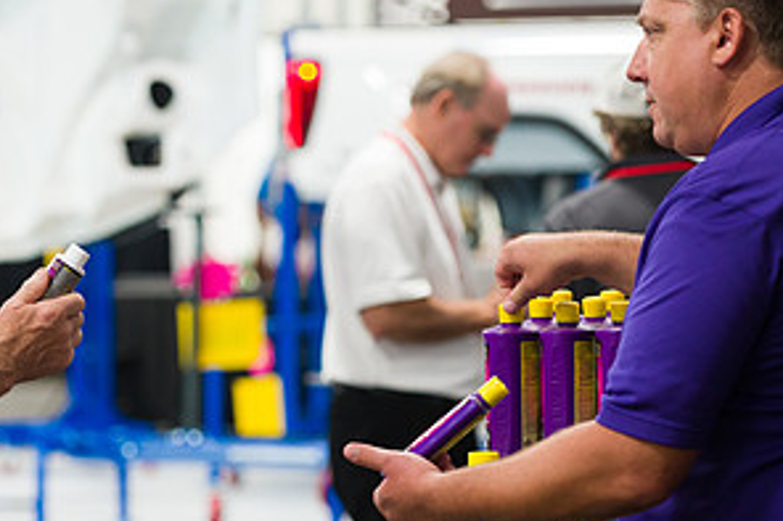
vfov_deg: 6.7
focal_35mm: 206
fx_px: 4478
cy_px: 309
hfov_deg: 10.0
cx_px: 220
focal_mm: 105
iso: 1600
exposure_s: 1/125
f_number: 3.2
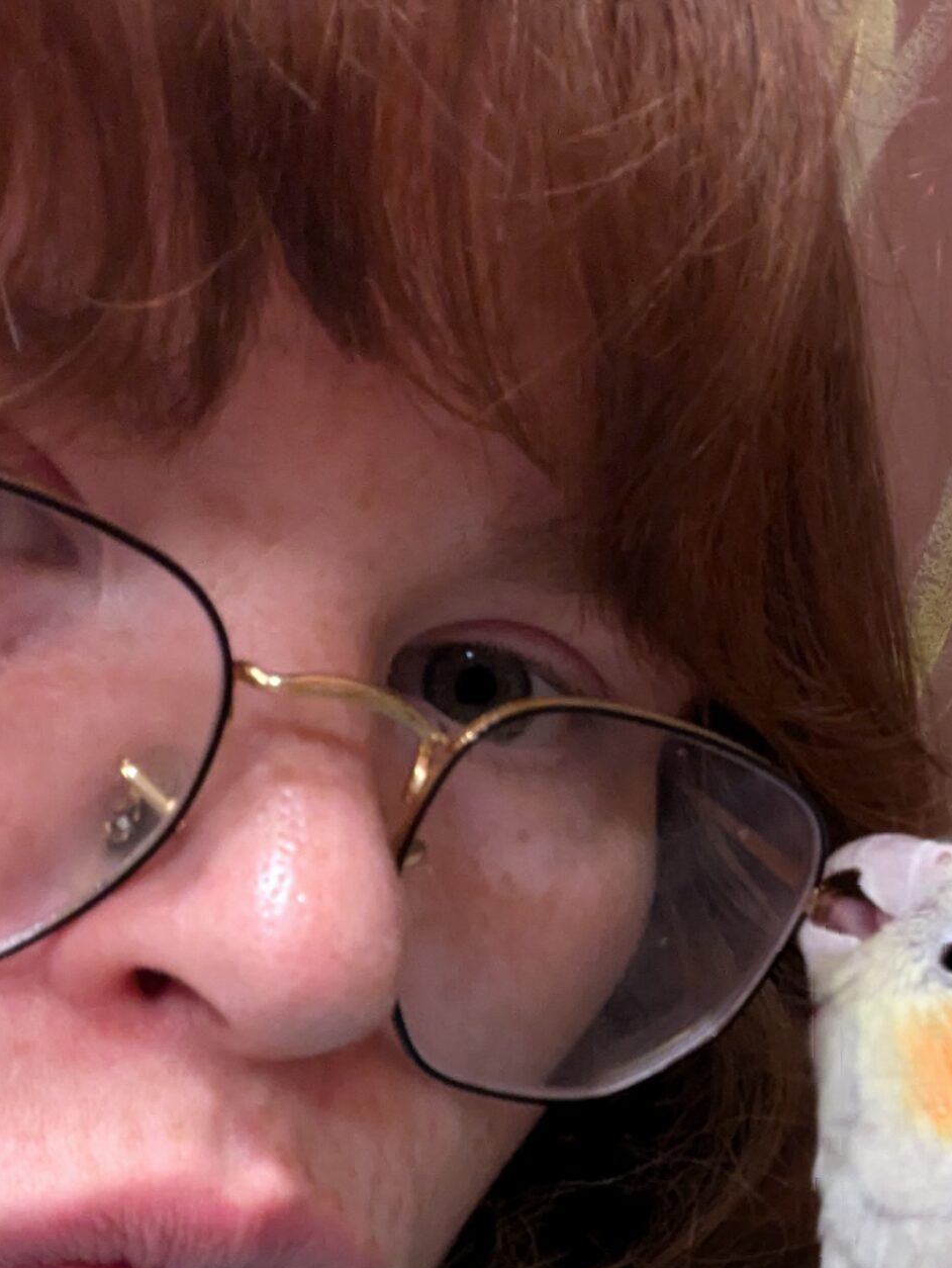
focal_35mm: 49
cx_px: 712
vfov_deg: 36.4
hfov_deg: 29.3
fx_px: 1795
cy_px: 1149
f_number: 2
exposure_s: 1/40
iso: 384
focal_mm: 2.51
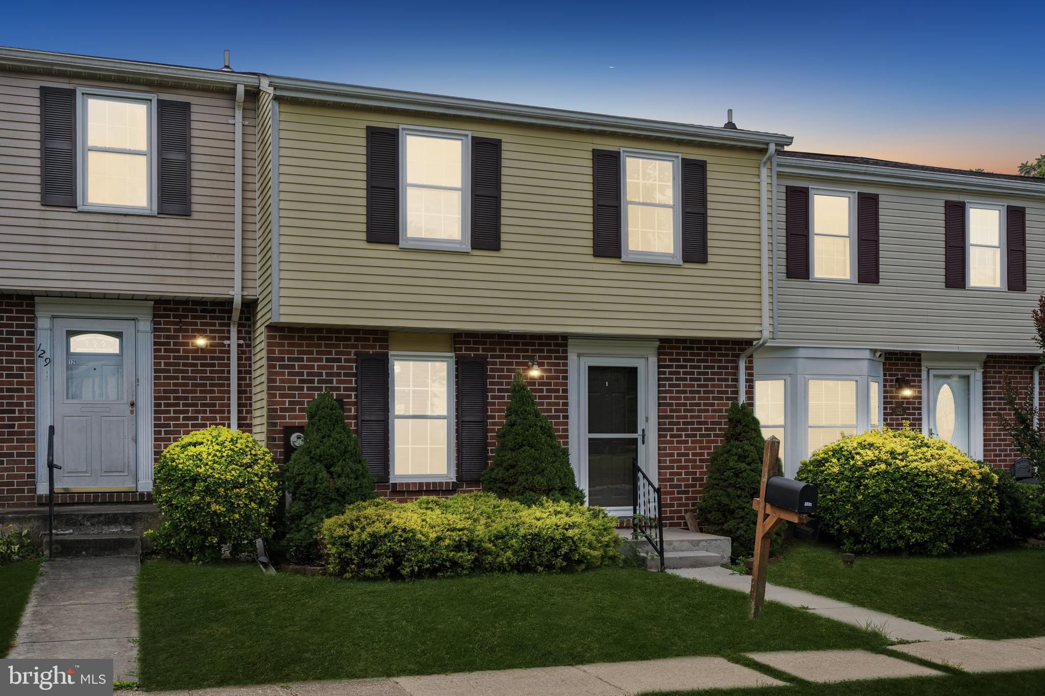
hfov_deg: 54.4
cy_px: 348
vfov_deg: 37.8
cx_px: 522
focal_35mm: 35
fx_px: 1016
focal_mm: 35
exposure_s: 1/200
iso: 200
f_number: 7.1
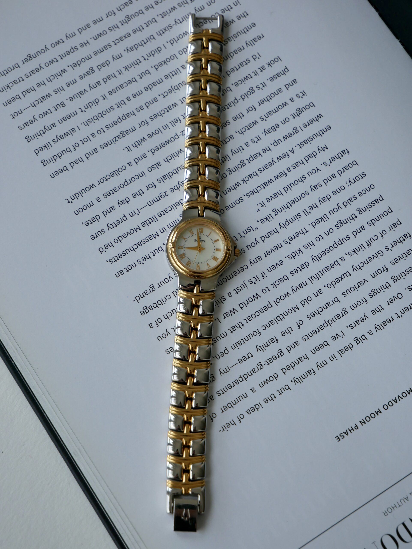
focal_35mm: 84
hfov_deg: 17.6
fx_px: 1332
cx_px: 206
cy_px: 274
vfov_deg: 23.3
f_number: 5.5
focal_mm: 42
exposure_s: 1/200
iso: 200
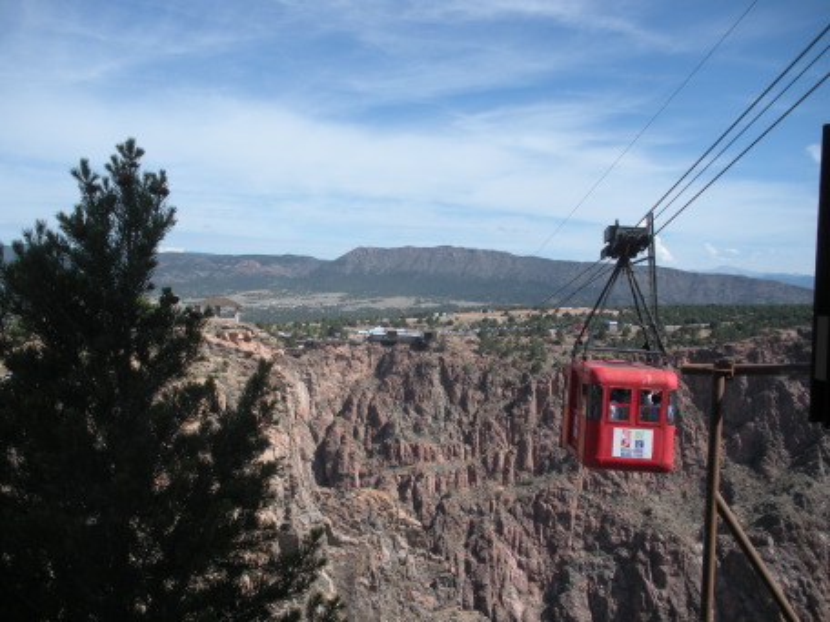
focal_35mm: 36
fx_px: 863
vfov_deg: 39.7
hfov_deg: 51.4
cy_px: 311
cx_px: 415
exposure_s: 1/667
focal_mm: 6.3
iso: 64
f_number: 3.5
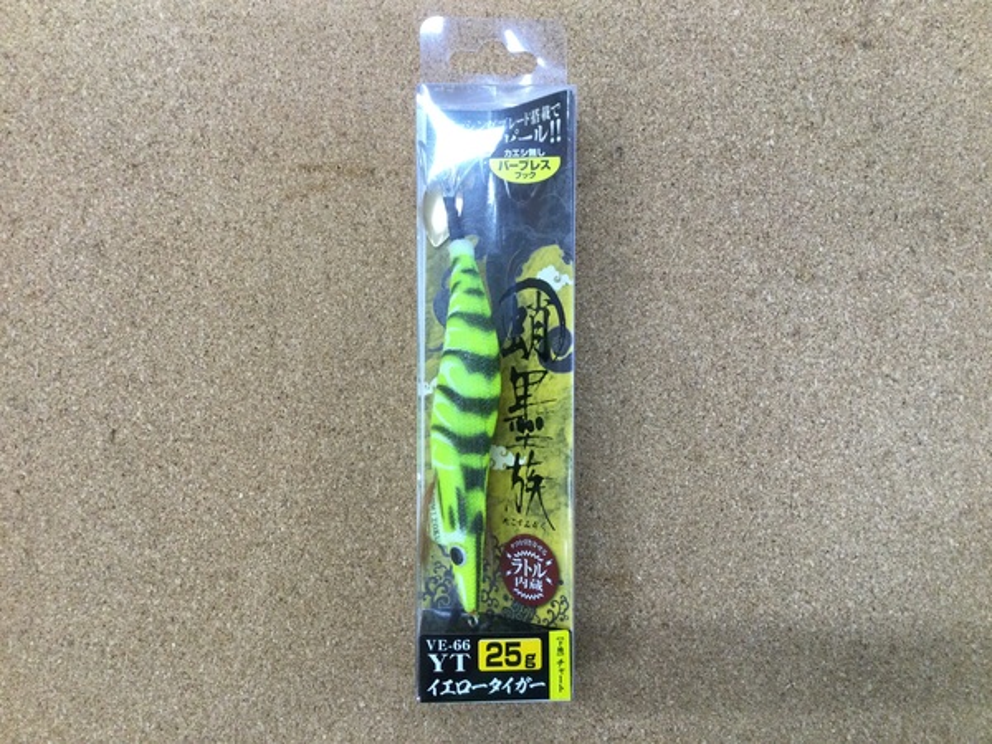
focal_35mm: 31
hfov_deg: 58.4
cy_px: 372
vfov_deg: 45.4
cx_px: 496
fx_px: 888
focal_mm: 3.3
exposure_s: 1/30
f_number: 2.4
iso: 50
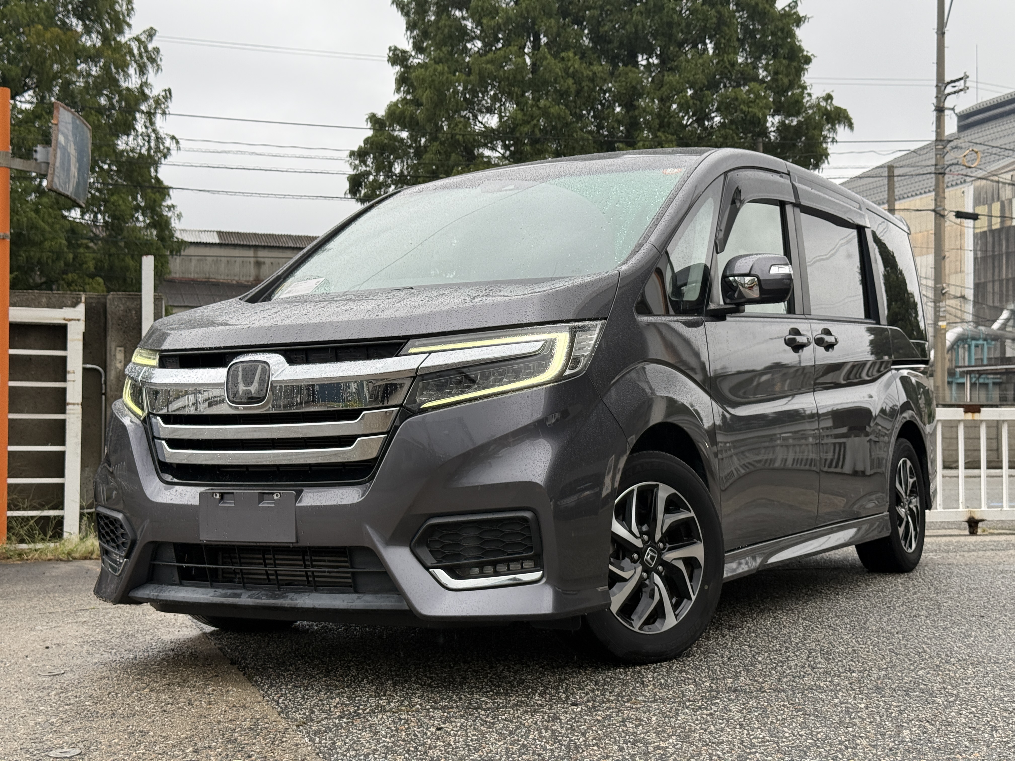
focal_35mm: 48
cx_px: 508
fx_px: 1407
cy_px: 380
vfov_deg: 30.3
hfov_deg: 39.7
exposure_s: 1/452
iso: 64
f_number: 1.78
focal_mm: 6.76
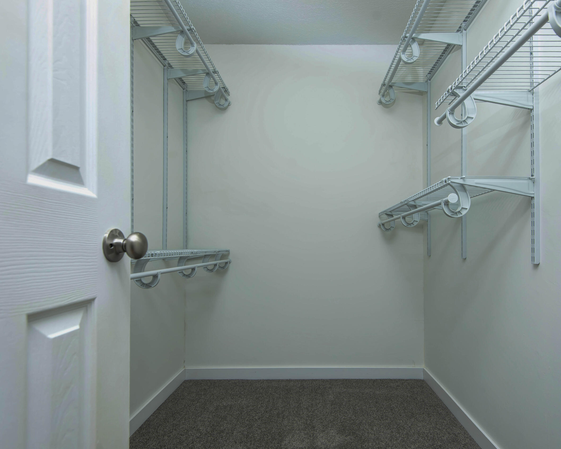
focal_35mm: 19
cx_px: 342
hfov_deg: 82.1
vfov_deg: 70.8
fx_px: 315
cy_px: 226
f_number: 6.3
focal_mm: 16
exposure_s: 1/60
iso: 200
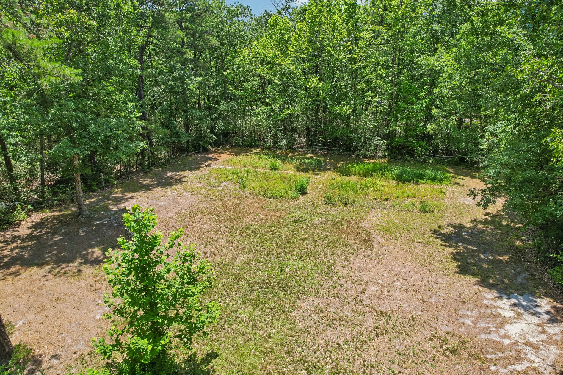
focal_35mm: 22
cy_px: 188
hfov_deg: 78.6
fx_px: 344
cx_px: 282
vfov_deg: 57.2
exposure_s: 1/1000
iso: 100
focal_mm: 8.4
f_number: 2.8
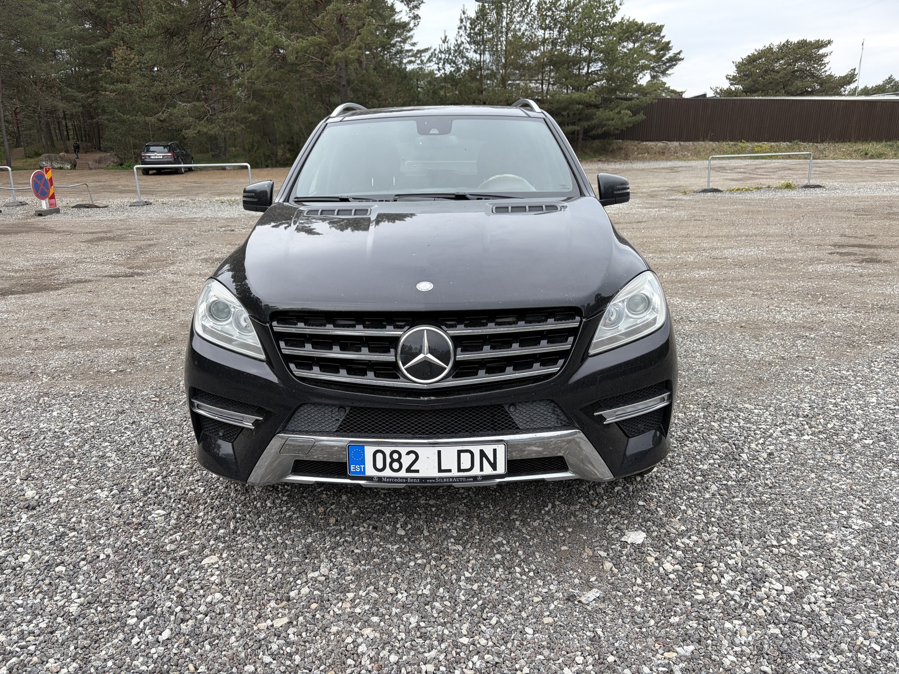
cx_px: 450
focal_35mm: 26
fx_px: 675
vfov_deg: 53.1
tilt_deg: -13.3
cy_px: 337
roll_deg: +1.1
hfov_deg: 67.3
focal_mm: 5.96
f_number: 1.6
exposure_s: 1/884
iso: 50
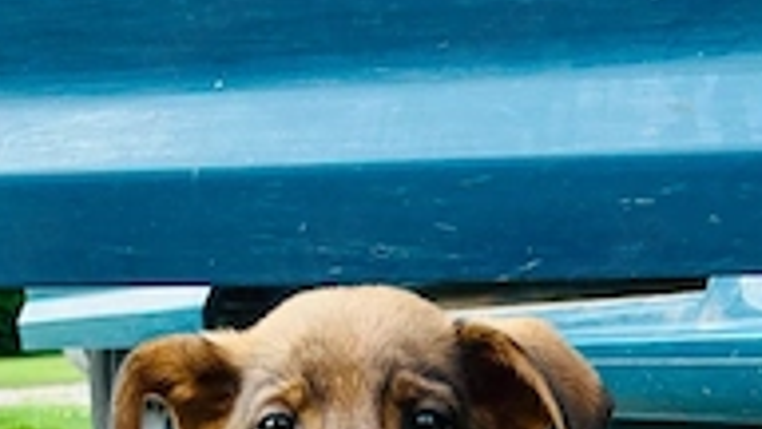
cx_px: 337
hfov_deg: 35.4
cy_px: 651
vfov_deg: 18.1
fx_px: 1192
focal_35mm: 59
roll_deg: +1.5
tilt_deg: -10.1
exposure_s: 1/528
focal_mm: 5.7
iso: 50
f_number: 1.5
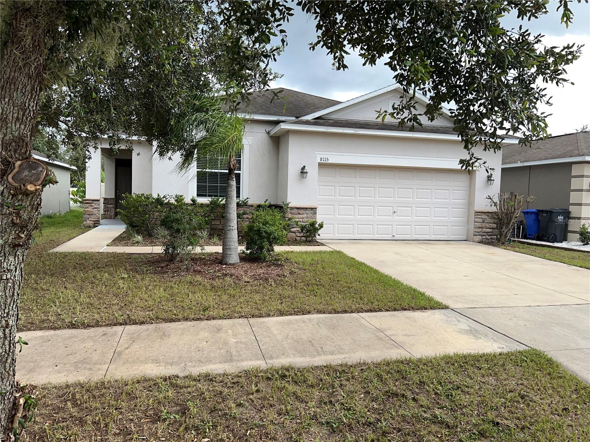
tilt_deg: -3.1
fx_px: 443
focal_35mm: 26
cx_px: 295
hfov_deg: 67.3
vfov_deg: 53.1
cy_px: 221
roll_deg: -0.8
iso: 50
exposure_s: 1/1645
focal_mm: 5.7
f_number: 1.5
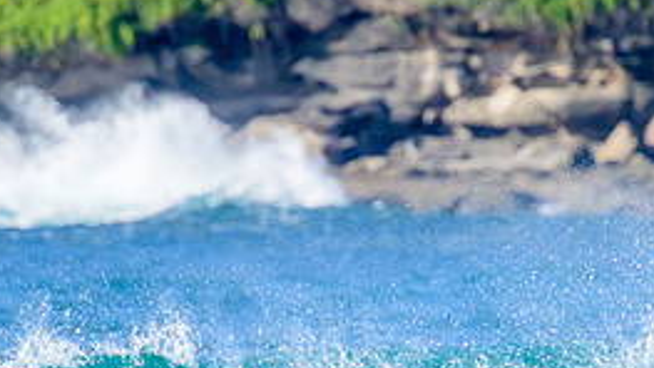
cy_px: 439
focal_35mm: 1925
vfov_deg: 0.6
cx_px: 572
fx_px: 33386
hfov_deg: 1.1
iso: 1600
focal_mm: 800
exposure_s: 1/2000
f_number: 11
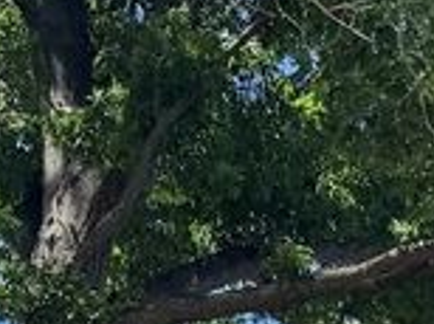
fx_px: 2003
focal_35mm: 160
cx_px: 820
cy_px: 1045
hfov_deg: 11.4
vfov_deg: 7.8
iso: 80
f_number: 1.78
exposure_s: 1/1923
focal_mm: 6.76
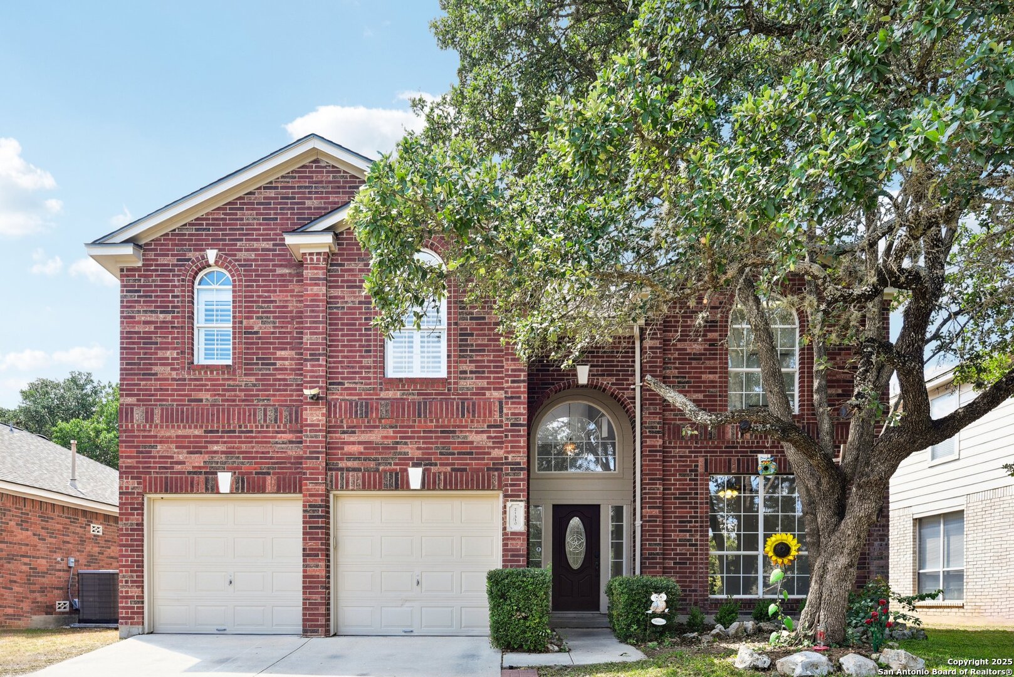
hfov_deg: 71.5
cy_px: 338
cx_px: 507
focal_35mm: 25
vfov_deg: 51.3
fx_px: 704
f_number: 8
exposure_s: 1/100
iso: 400
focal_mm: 25
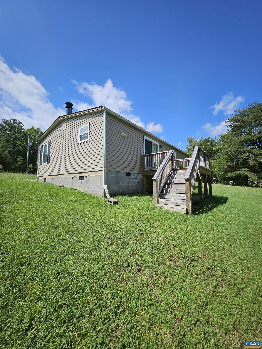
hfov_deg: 89.9
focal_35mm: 13
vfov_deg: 106.2
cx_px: 131
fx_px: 131
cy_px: 174
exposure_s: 1/1550
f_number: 2.2
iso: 32
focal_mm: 1.74
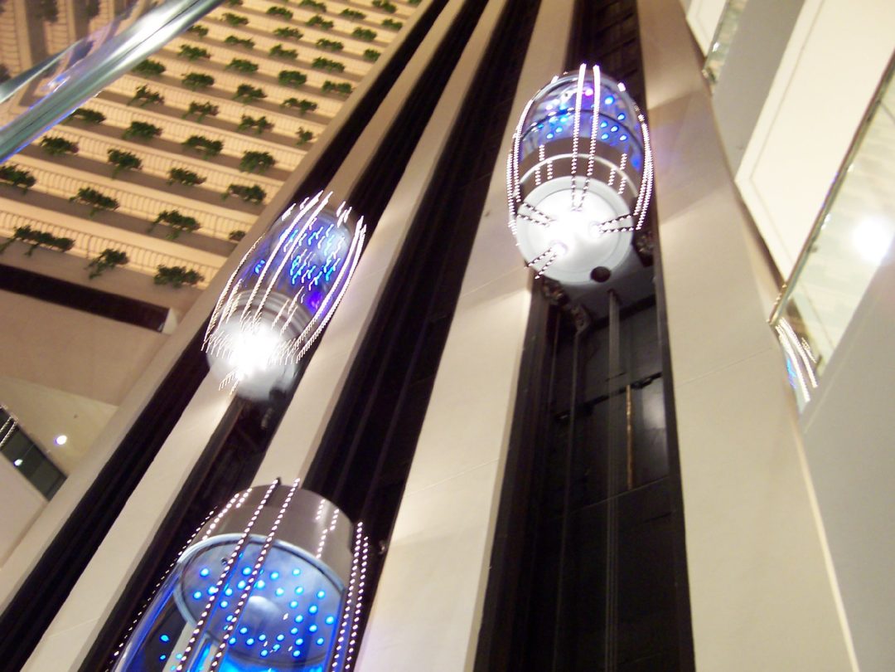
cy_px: 336
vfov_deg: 39.7
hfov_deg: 51.4
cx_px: 448
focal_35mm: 36
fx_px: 931
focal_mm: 5.6
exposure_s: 1/3
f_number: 2.8
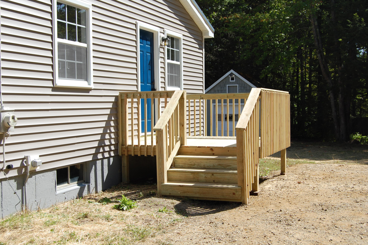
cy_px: 122
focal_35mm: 46
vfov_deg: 28.9
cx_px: 184
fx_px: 475
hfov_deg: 42.4
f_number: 9
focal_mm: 31
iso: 200
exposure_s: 1/320
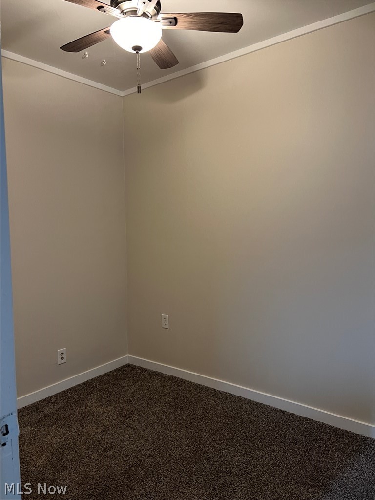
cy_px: 250
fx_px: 376
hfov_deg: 53.1
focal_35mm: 26
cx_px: 188
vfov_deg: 67.3
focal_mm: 5.7
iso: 200
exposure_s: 1/60
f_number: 1.5
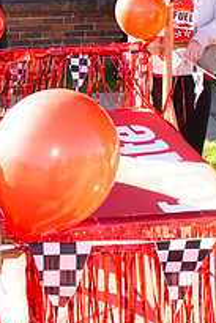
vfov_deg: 23.6
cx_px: 31
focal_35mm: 86
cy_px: 138
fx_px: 773
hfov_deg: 15.8
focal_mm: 24
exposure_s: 1/200
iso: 500
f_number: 7.1
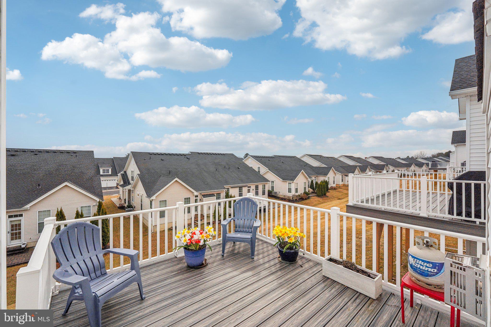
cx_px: 246
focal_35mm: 14
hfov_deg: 104.3
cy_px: 164
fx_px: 191
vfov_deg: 81.2
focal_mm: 14
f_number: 8
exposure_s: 1/6400
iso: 500
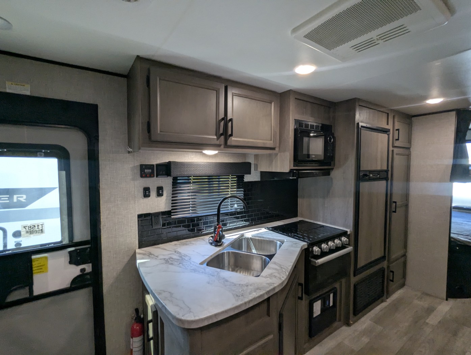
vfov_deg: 78.2
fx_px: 218
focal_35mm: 16
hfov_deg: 94.4
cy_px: 178
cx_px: 236
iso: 143
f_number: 2.2
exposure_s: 1/71.5
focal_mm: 2.35
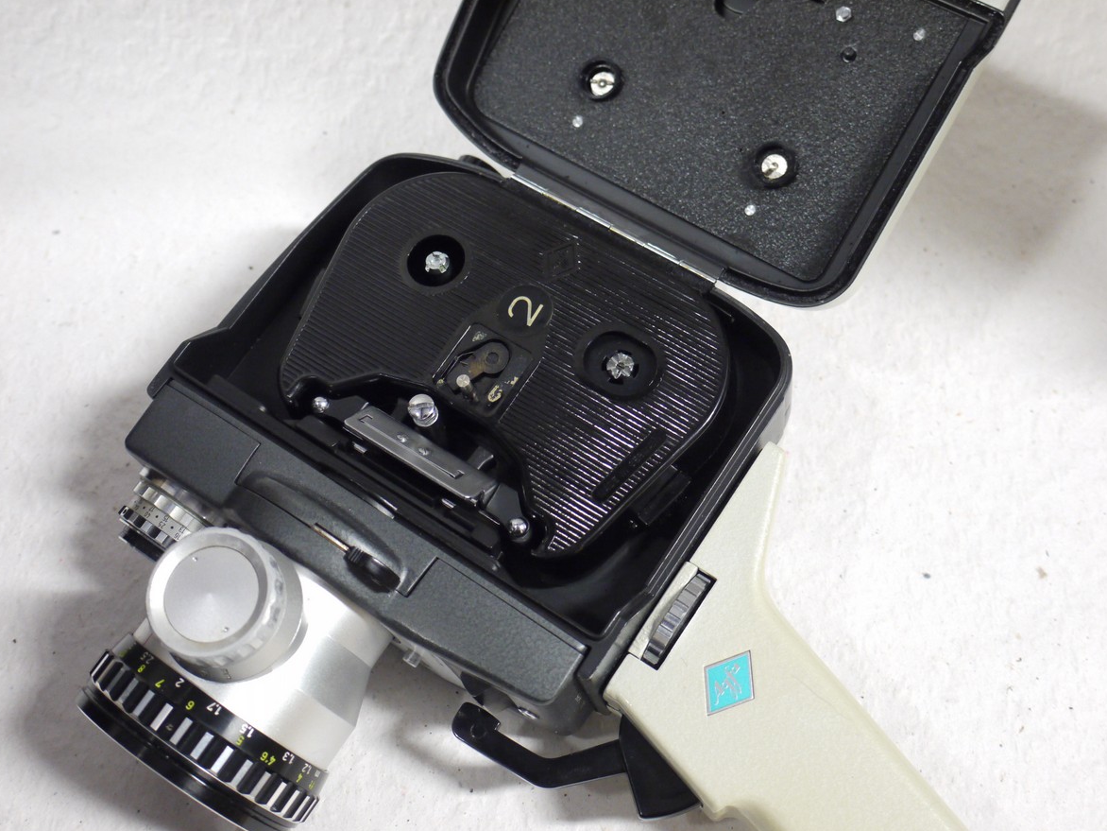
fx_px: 1375
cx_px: 560
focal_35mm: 43
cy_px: 419
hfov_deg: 43.8
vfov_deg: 33.6
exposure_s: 1/15
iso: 800
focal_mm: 21
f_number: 4.5
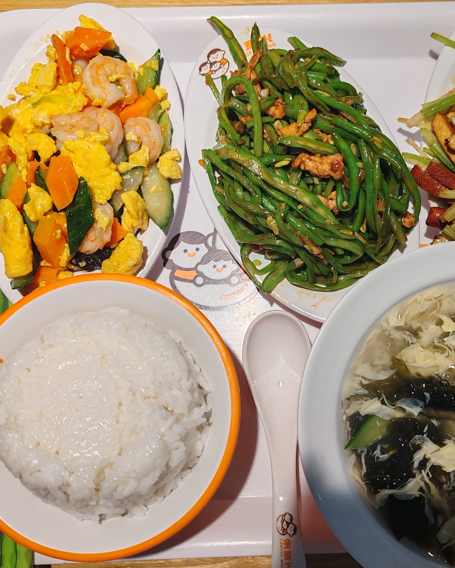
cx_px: 299
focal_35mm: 36
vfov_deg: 50.3
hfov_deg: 40.7
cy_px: 285
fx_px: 606
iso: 50
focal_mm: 6.12
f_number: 1.9
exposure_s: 1/210
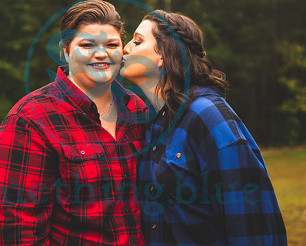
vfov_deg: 18.7
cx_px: 105
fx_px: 743
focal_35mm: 82
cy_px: 105
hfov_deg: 23.2
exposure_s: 1/400
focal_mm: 60
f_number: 2.8
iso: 200
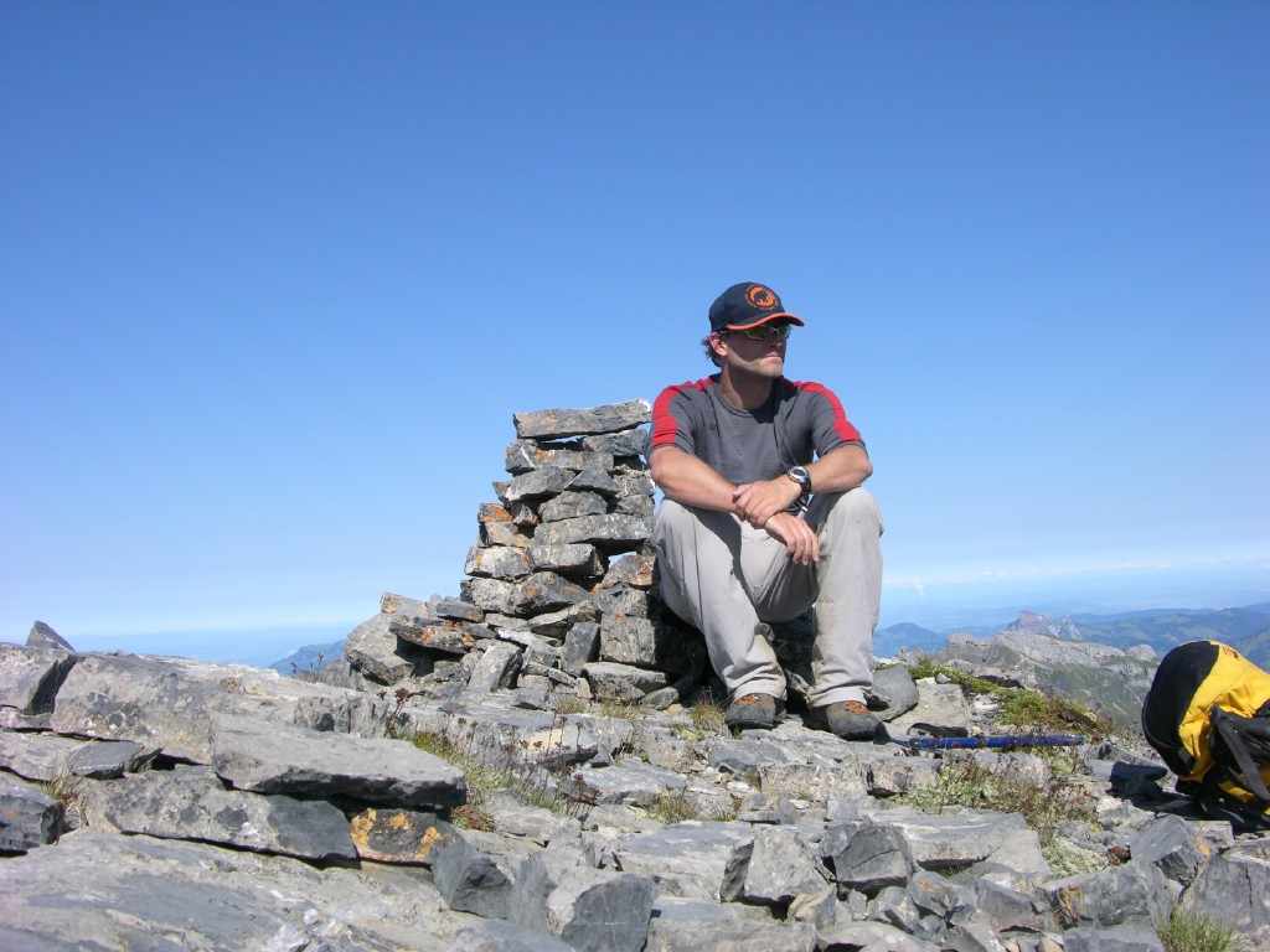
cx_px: 635
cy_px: 476
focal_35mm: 35
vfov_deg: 40.7
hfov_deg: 52.6
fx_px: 1284
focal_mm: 8.9
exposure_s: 1/226
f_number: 6.3
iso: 50
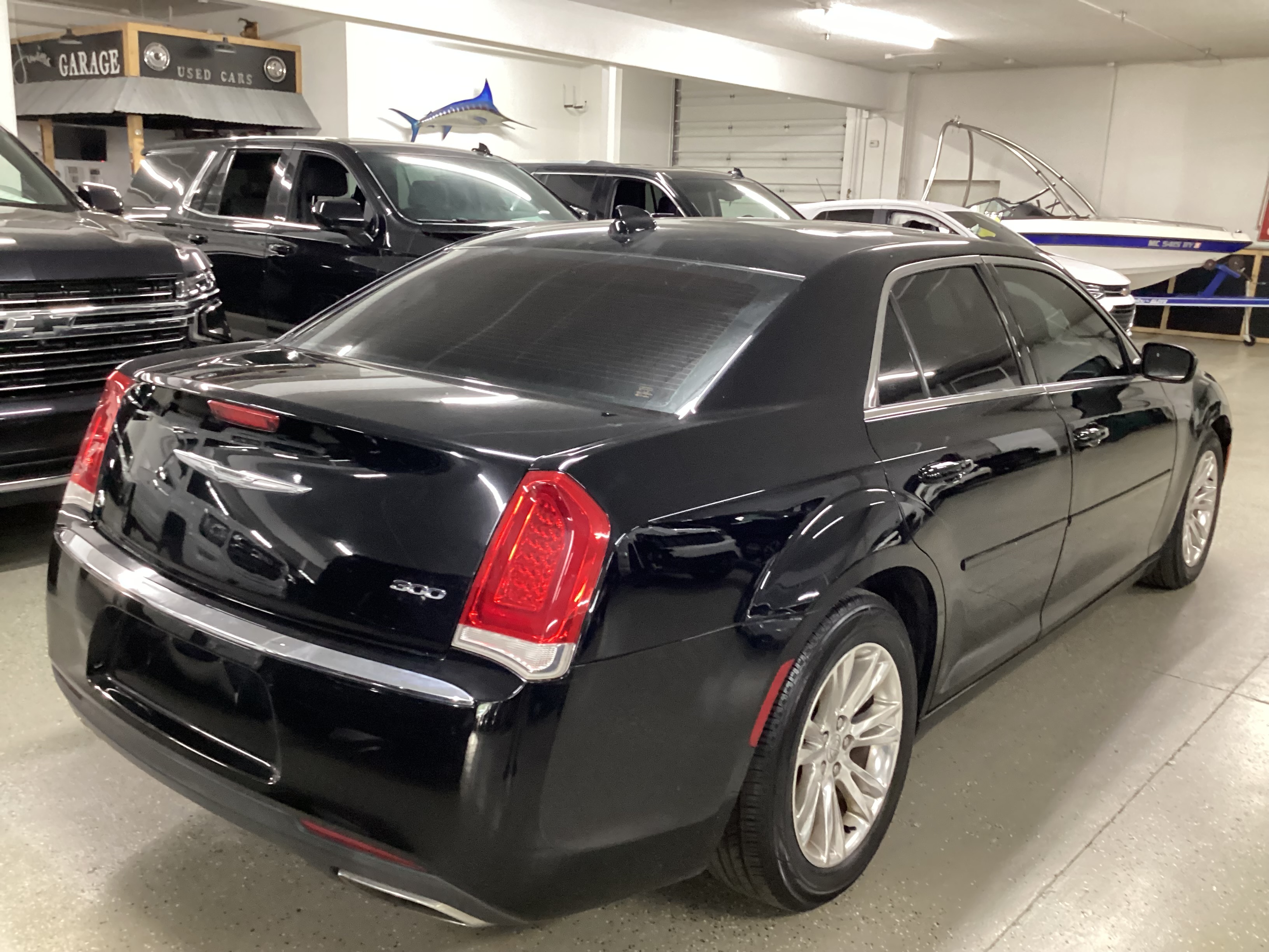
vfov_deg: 45.4
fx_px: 1136
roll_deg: -3.5
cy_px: 476
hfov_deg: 58.4
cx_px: 634
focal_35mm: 31
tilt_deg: -15.9
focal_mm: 3.3
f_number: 2.4
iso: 320
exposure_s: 1/30
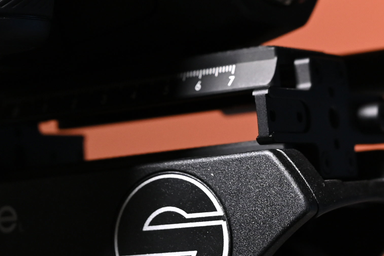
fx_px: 1440
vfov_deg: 10.0
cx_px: 203
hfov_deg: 15.2
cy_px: -63
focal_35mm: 135
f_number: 5
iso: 800
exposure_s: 1/40
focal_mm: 35
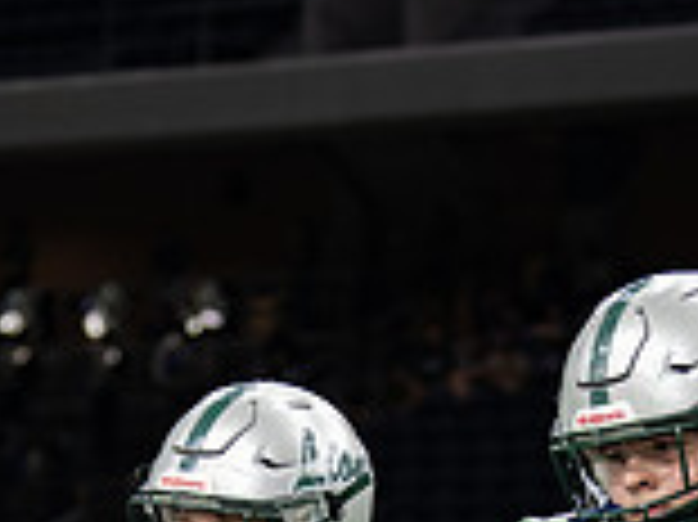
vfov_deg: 5.4
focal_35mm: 271
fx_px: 5460
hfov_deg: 7.3
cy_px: 896
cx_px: 360
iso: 1000
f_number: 2.8
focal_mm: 70
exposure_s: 1/320
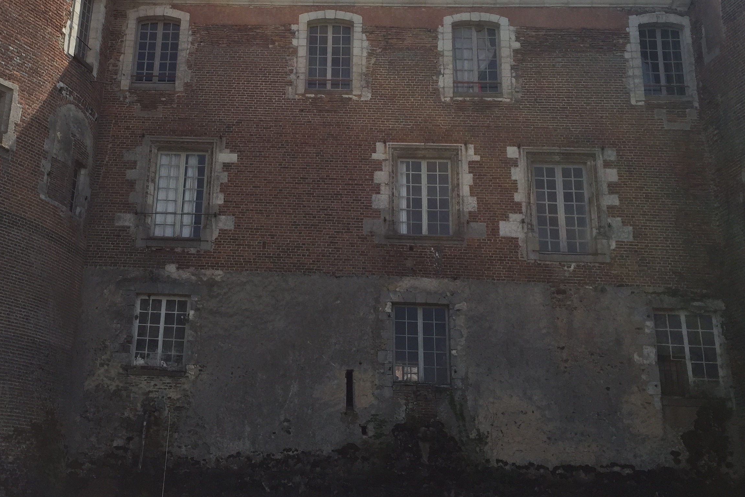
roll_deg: -3.5
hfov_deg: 45.0
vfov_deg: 30.8
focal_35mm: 43
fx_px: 890
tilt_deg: +19.7
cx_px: 275
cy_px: 149
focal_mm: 4.15
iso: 32
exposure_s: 1/1980
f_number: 2.2
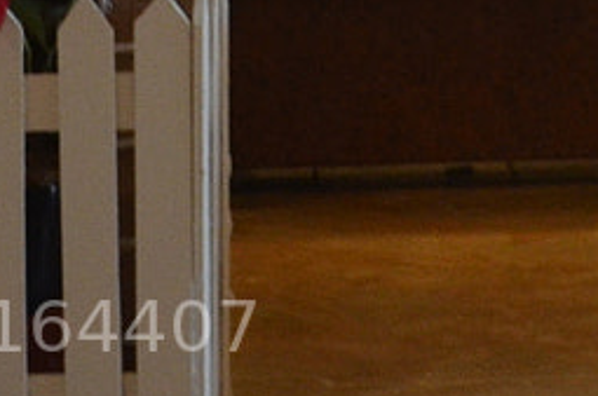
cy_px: -730
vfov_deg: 3.7
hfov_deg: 5.7
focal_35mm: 358
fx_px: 5936
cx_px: 908
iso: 720
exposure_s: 1/30
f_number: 5.6
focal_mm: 38
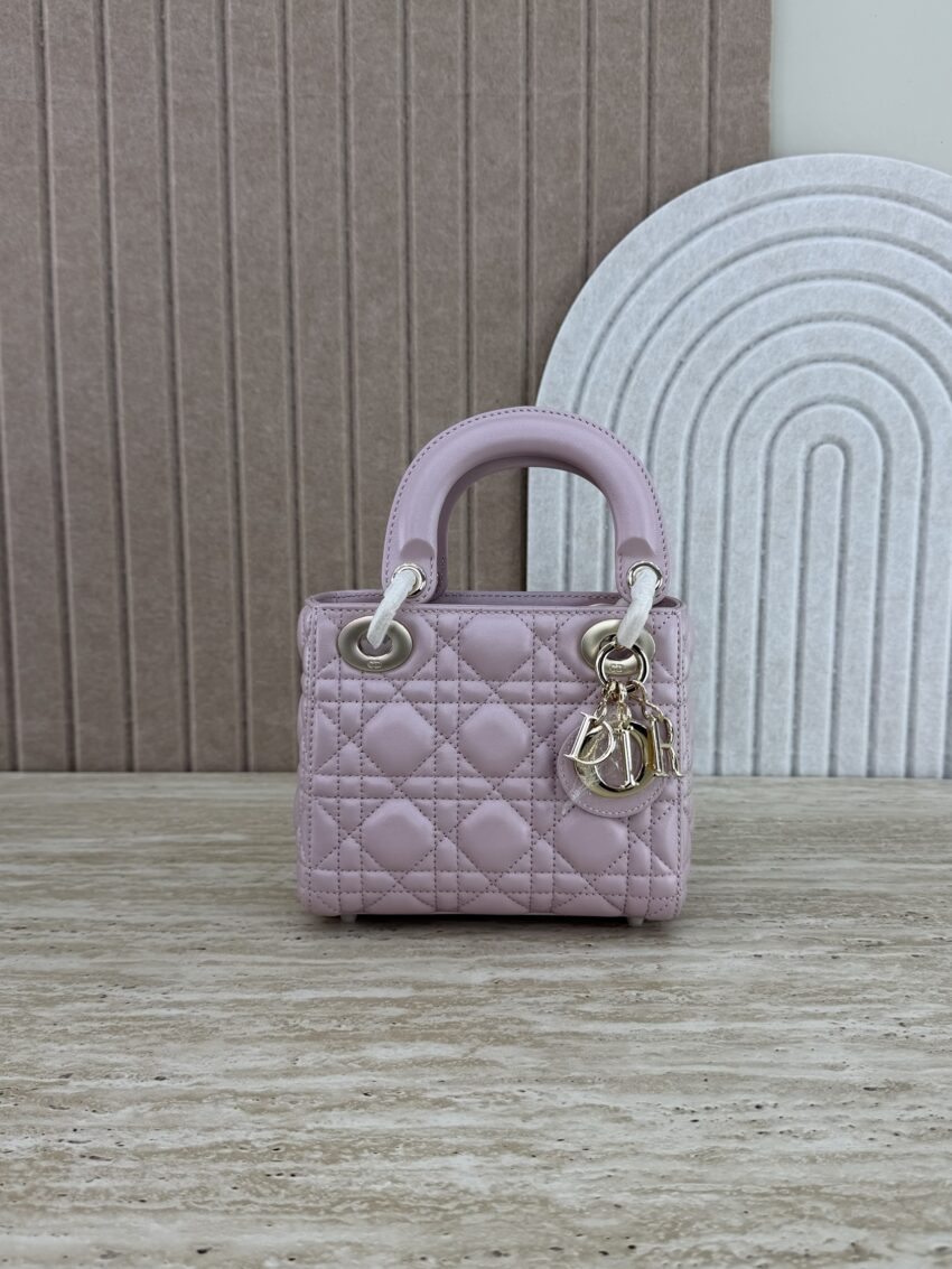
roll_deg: -0.7
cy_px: 634
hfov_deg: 56.8
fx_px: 880
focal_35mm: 24
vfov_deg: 71.6
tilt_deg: -6.8
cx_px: 476
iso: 80
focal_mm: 6.76
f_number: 1.78
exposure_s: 1/607
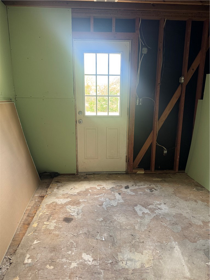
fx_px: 194
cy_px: 140
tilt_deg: -13.3
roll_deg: +0.2
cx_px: 105
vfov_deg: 71.6
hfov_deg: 56.8
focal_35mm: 24
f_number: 1.78
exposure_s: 1/121
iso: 200
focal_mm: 6.76
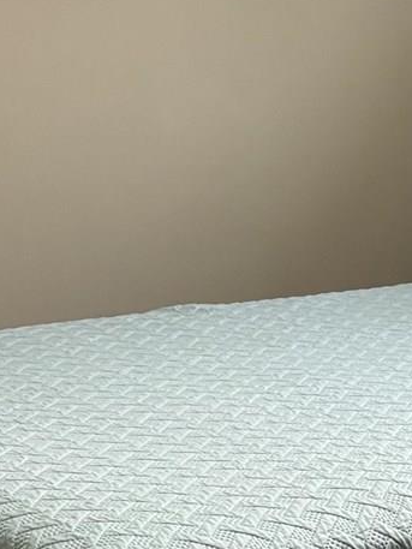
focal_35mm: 131
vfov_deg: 15.0
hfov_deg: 11.0
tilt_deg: -7.1
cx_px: 551
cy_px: 203
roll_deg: -0.6
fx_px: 2078
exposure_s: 1/60
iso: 200
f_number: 1.6
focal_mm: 5.96
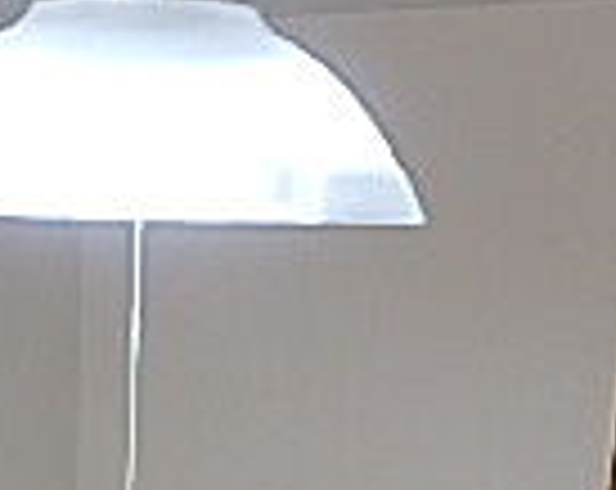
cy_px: 1056
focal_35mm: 96
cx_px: 40
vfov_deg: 13.2
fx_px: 1746
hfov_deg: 19.6
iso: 200
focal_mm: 3.7
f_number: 3.5
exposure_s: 1/50
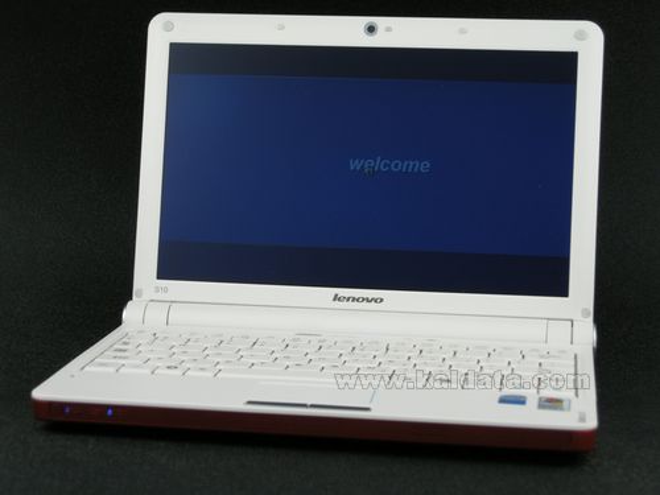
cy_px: 248
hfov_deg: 22.5
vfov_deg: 17.0
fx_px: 1659
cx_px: 330
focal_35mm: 87
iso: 100
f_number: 4.3
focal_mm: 18.6
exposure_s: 1/114
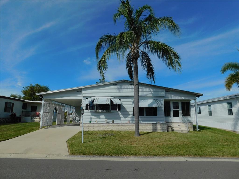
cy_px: 90
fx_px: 159
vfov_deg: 58.9
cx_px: 120
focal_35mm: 23
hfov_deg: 73.9
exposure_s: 1/1000
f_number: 6
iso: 125
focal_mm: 4
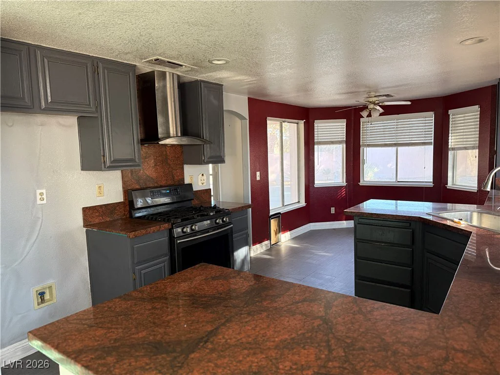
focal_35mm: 24
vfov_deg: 56.8
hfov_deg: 71.6
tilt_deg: -5.5
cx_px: 250
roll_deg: +1.4
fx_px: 347
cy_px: 188
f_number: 1.78
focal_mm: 6.76
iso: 320
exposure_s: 1/60
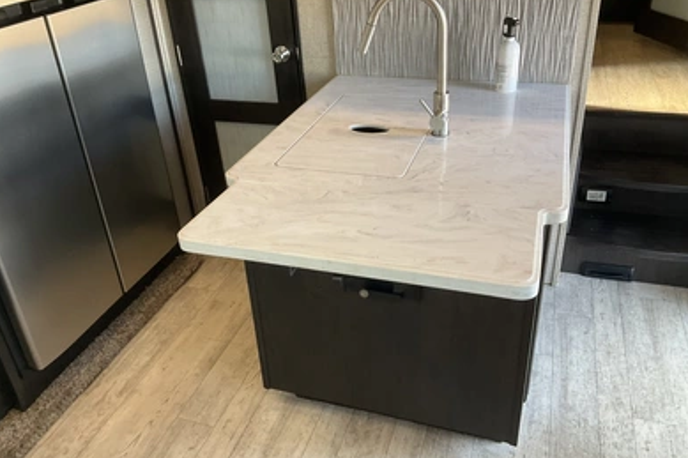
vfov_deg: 42.3
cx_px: 343
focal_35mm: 31
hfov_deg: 60.3
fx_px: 592
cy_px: 210
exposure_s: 1/50
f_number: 1.8
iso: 64
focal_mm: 3
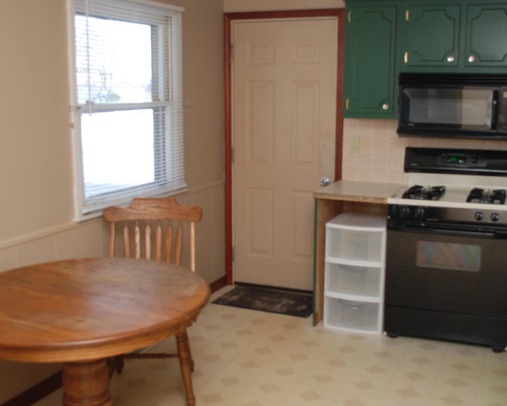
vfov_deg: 34.9
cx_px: 275
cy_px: 192
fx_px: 645
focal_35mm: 43
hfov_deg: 42.9
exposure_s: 1/60
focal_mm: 22
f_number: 4
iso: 100
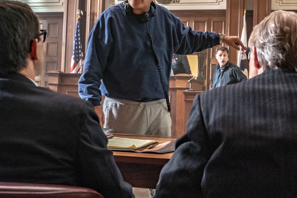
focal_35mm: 53
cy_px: 74
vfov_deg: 25.4
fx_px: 437
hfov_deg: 37.4
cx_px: 172
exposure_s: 1/160
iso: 2500
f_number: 4.5
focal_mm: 35
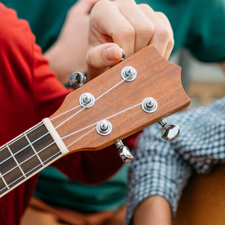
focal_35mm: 85
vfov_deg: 20.4
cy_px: 128
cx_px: 65
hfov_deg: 20.3
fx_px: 625
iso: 400
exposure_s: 1/2200
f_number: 2.2
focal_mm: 23
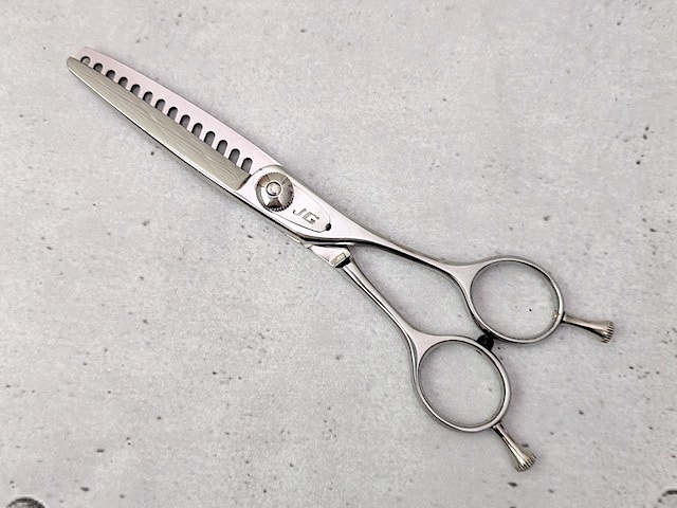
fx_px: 489
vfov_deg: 54.9
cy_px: 254
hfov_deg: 69.4
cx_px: 338
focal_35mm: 25
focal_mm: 5.43
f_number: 1.89
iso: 346
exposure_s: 1/24
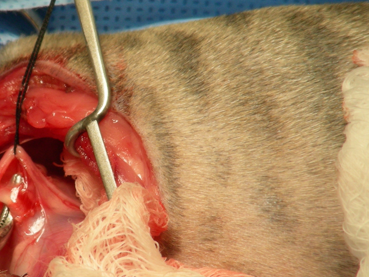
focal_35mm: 664
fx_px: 7078
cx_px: 55
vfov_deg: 2.2
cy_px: 150
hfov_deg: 3.0
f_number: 5.6
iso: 50
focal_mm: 63.3
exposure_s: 1/722
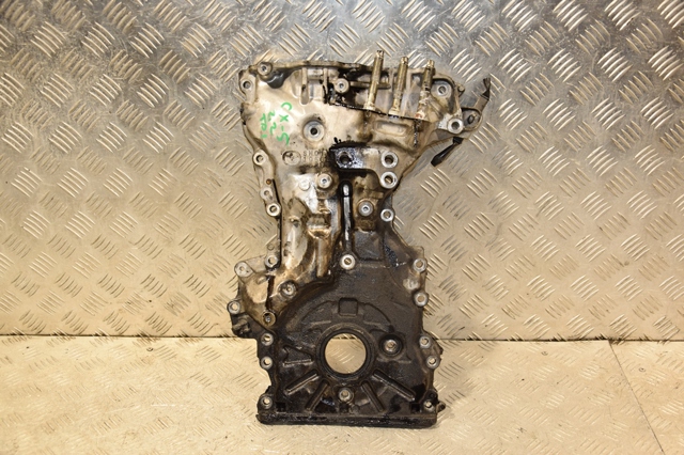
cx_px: 342
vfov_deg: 31.9
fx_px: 798
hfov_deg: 46.4
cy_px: 228
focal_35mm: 42
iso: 800
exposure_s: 1/200
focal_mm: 28
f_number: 5
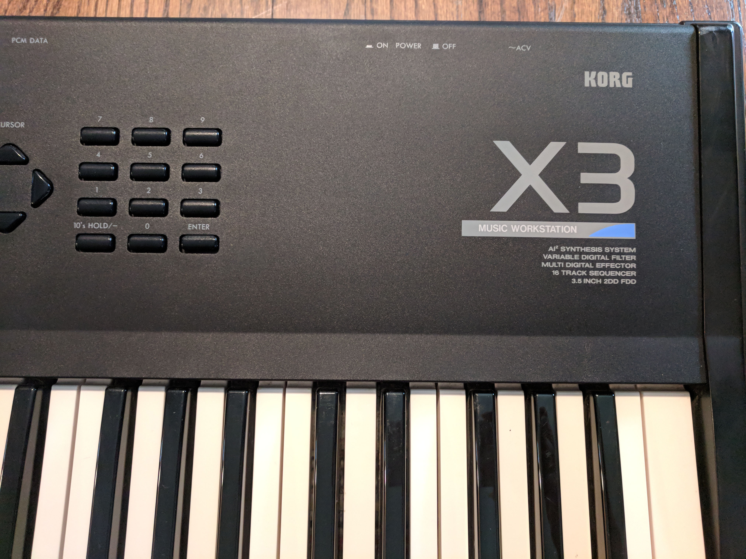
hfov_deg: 67.3
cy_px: 280
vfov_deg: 53.1
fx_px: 560
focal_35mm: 26
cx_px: 373
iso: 1076
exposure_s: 1/30
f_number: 2
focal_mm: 4.67
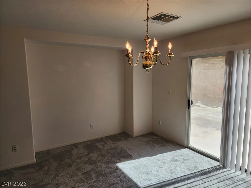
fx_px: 167
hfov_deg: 73.9
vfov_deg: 58.9
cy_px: 94
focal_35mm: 23
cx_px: 126
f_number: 1.8
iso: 25
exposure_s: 1/120
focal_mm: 6.4
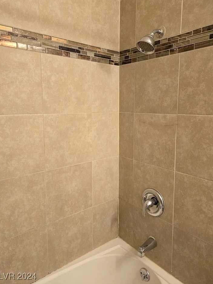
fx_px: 205
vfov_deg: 69.3
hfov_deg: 54.9
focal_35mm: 25
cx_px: 111
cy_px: 131
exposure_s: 1/120
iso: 800
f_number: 1.7
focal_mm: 6.3
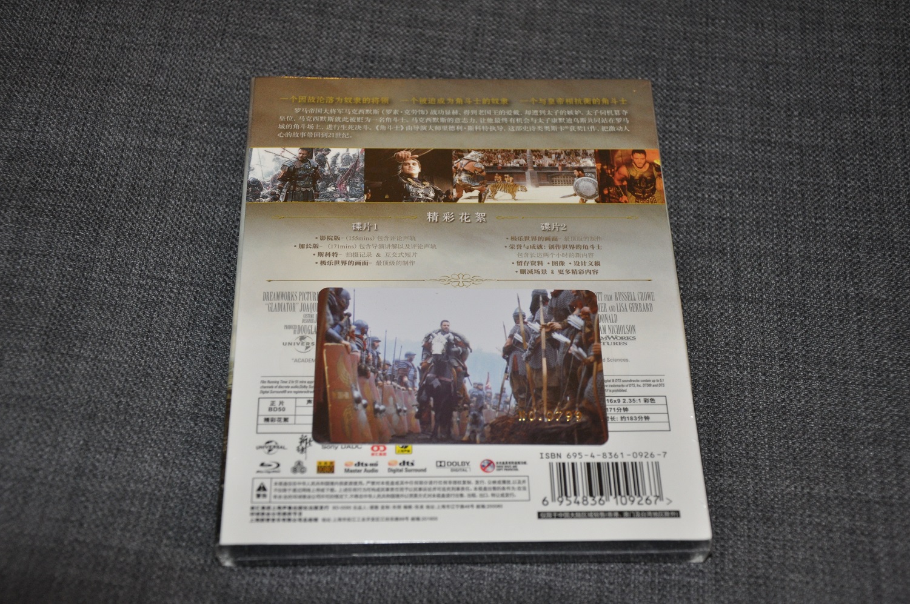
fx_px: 1439
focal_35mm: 57
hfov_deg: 35.1
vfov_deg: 23.7
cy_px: 302
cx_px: 455
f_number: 4.5
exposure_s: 1/60
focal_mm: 38
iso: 800
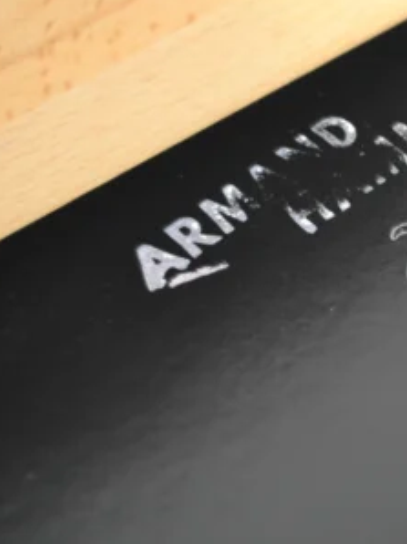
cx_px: 403
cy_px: 215
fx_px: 1460
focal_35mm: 93
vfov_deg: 21.1
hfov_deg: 15.6
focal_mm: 32
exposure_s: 1/2.5
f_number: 4.8
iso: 800
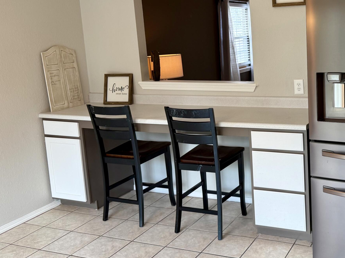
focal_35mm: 41
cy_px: 91
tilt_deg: -8.8
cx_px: 275
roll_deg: +1.8
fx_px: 409
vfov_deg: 34.9
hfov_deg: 43.7
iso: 125
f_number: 1.78
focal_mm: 6.76
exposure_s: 1/120
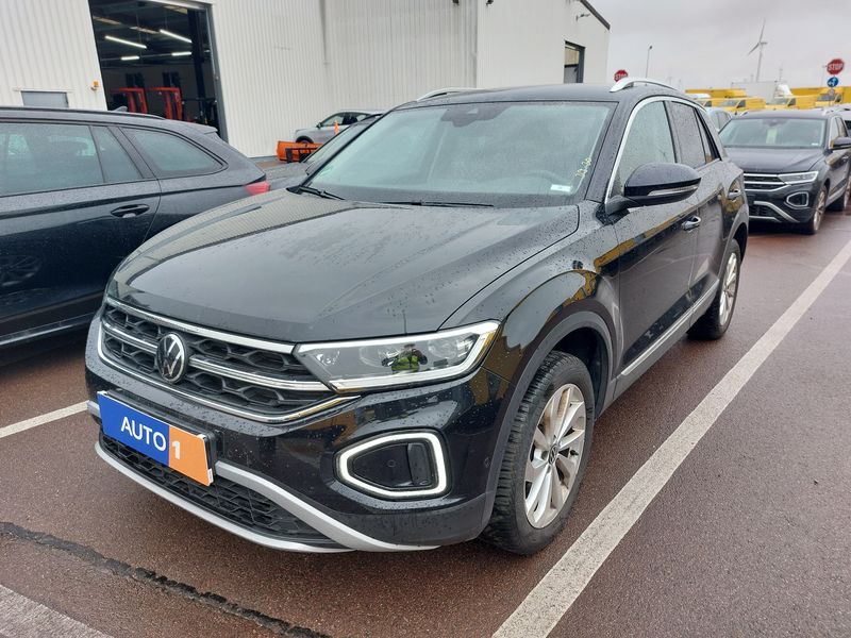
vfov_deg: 54.9
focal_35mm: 25
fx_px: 615
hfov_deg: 69.4
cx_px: 426
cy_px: 319
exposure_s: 1/178
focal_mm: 5.23
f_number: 1.8
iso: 25
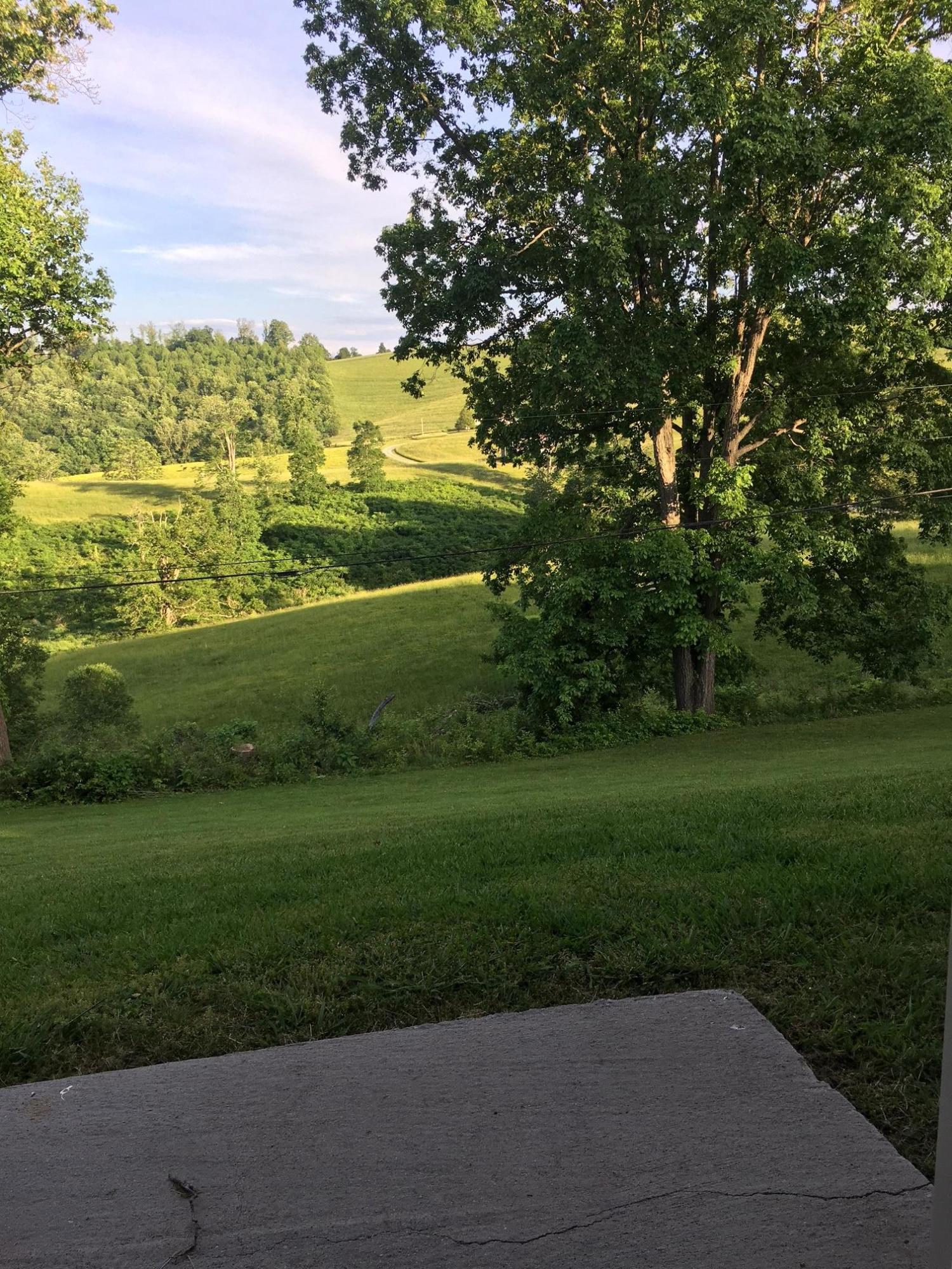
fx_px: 1063
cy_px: 634
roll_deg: +0.9
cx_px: 476
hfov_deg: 48.2
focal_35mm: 29
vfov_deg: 61.7
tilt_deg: -9.9
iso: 25
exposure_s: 1/322
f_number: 2.2
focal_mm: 4.15
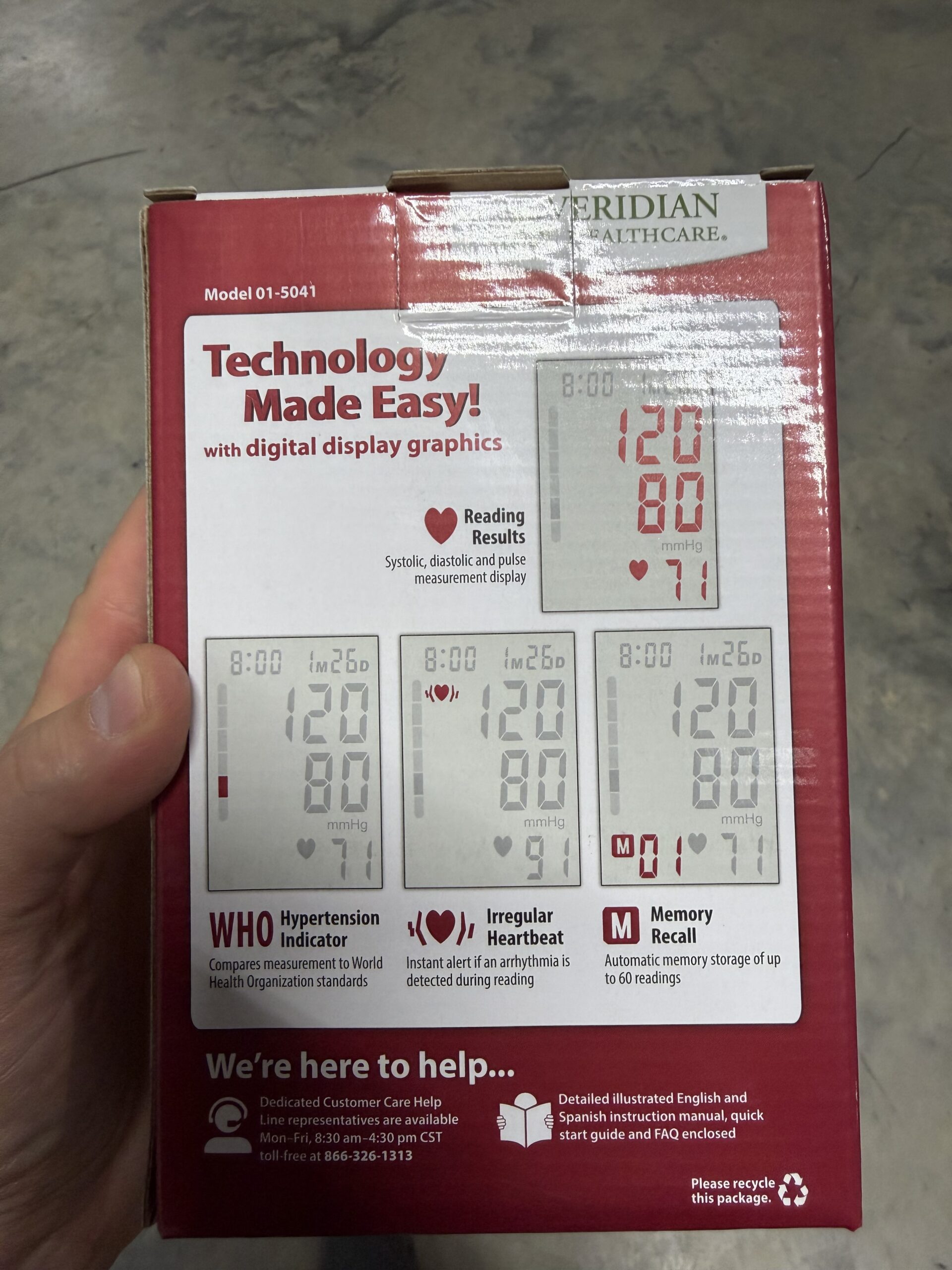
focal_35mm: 24
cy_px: 635
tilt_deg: -60.2
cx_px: 476
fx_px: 880
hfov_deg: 56.8
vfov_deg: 71.6
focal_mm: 2.22
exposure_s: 1/60
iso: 200
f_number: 2.2
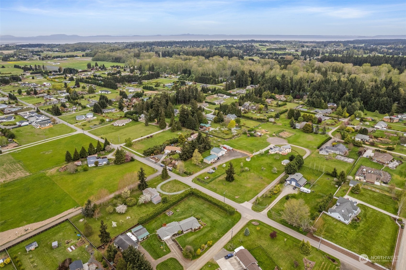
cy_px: 135
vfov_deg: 57.2
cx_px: 203
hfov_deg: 78.6
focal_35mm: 22
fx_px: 248
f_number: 2.8
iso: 100
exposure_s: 1/160
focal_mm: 8.38
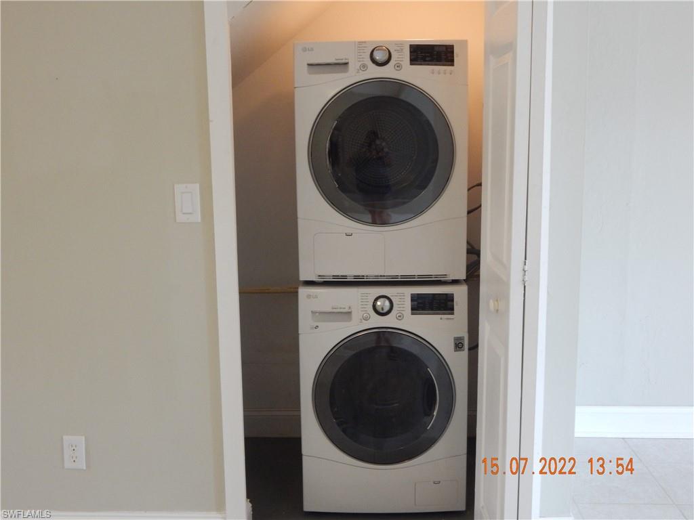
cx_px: 347
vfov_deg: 37.7
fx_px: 762
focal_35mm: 38
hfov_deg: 49.0
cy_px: 260
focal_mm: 6.8
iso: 360
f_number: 3.4
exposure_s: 1/30
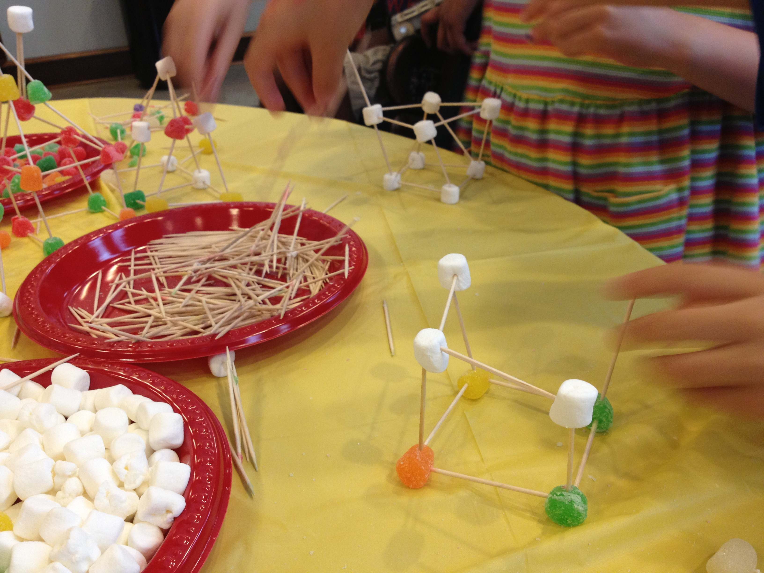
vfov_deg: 40.7
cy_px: 286
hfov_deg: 52.6
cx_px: 382
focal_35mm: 35
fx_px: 772
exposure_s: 1/20
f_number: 2.4
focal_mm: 4.28
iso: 125
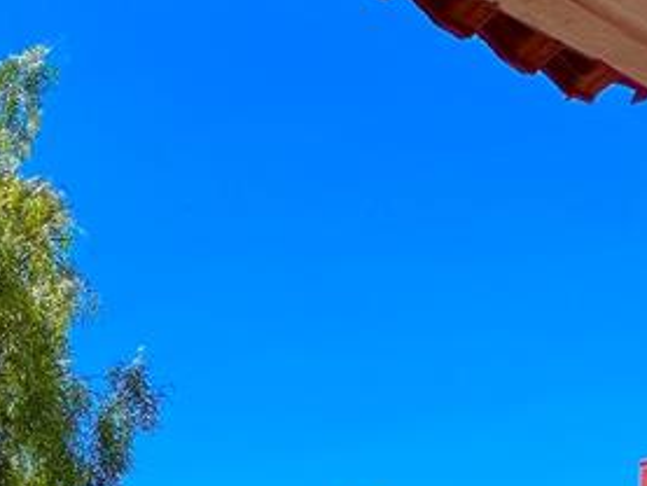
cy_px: 778
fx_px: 898
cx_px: -276
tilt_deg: -2.0
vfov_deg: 22.9
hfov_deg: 28.7
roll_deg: -0.5
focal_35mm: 48
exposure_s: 1/686
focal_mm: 1.57
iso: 32
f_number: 1.8
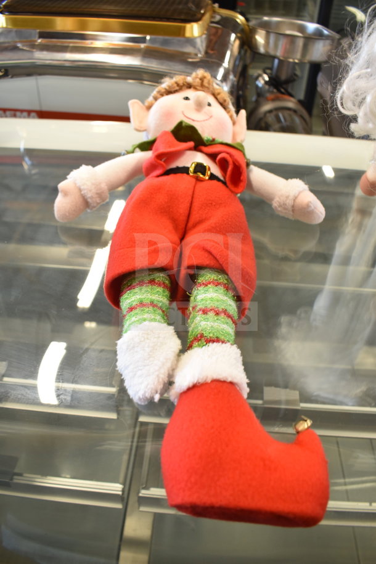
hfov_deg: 47.9
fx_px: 423
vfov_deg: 67.4
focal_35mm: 27
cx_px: 188
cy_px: 282
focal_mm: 18
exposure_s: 1/30
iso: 560
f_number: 3.5
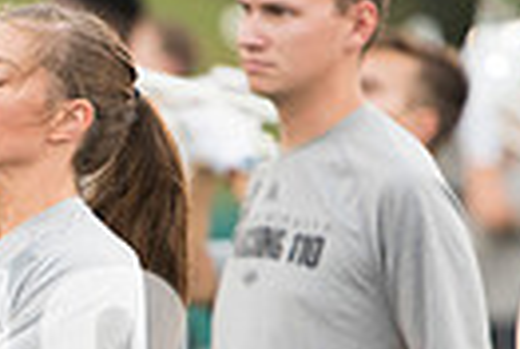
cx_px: -111
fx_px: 12783
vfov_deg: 1.6
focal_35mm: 883
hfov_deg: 2.3
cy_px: 454
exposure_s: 1/1250
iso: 1000
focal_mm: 200
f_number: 2.8
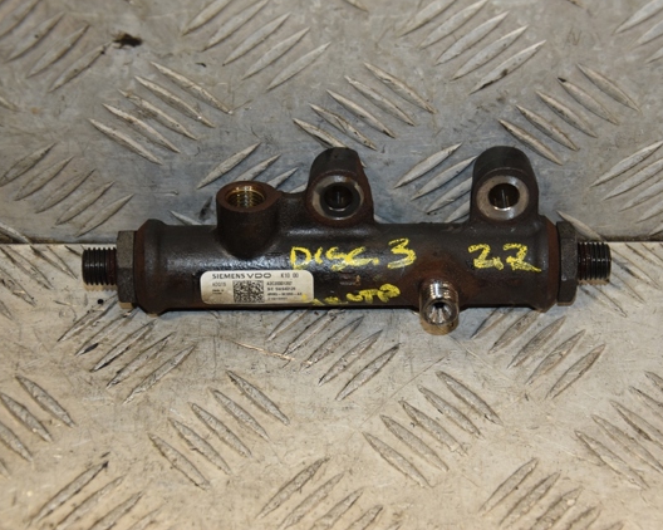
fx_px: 1942
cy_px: 264
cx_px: 385
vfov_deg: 15.5
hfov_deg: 19.4
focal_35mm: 99
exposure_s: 1/200
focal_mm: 58
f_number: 5.6
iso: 800
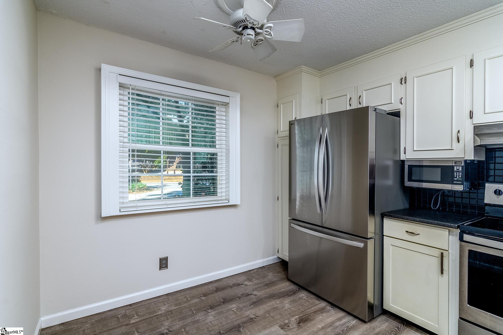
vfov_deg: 73.7
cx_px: 252
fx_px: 224
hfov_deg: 96.7
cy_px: 168
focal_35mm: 16
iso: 320
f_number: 7.1
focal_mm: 11
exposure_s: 1/8
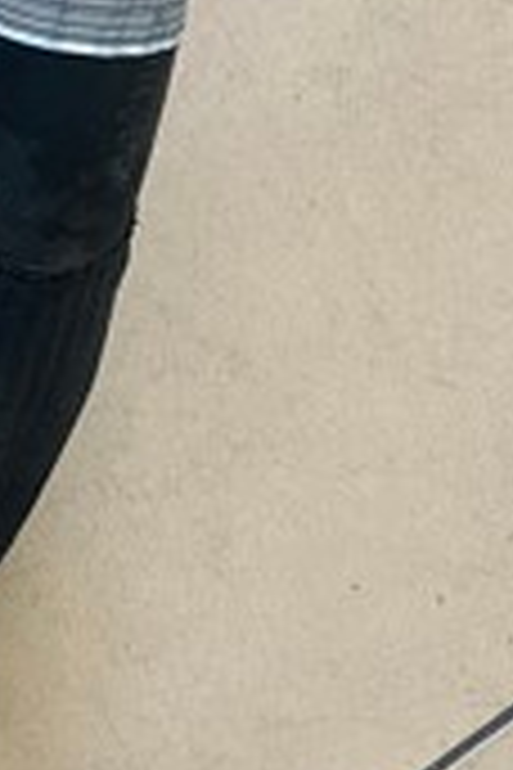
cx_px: -187
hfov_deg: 16.7
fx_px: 1624
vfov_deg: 25.1
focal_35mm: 76
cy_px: -41
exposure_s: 1/50
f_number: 1.6
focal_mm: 5.1
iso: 100
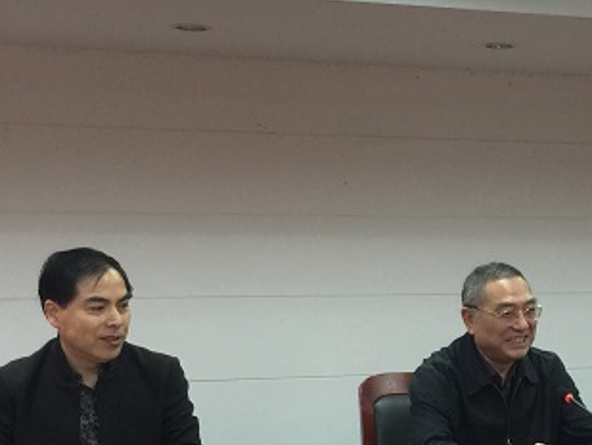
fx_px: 1283
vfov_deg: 19.5
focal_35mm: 75
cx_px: 565
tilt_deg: -1.3
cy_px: 318
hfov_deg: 25.0
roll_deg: -1.2
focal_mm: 4.15
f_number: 2.2
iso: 100
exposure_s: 1/17
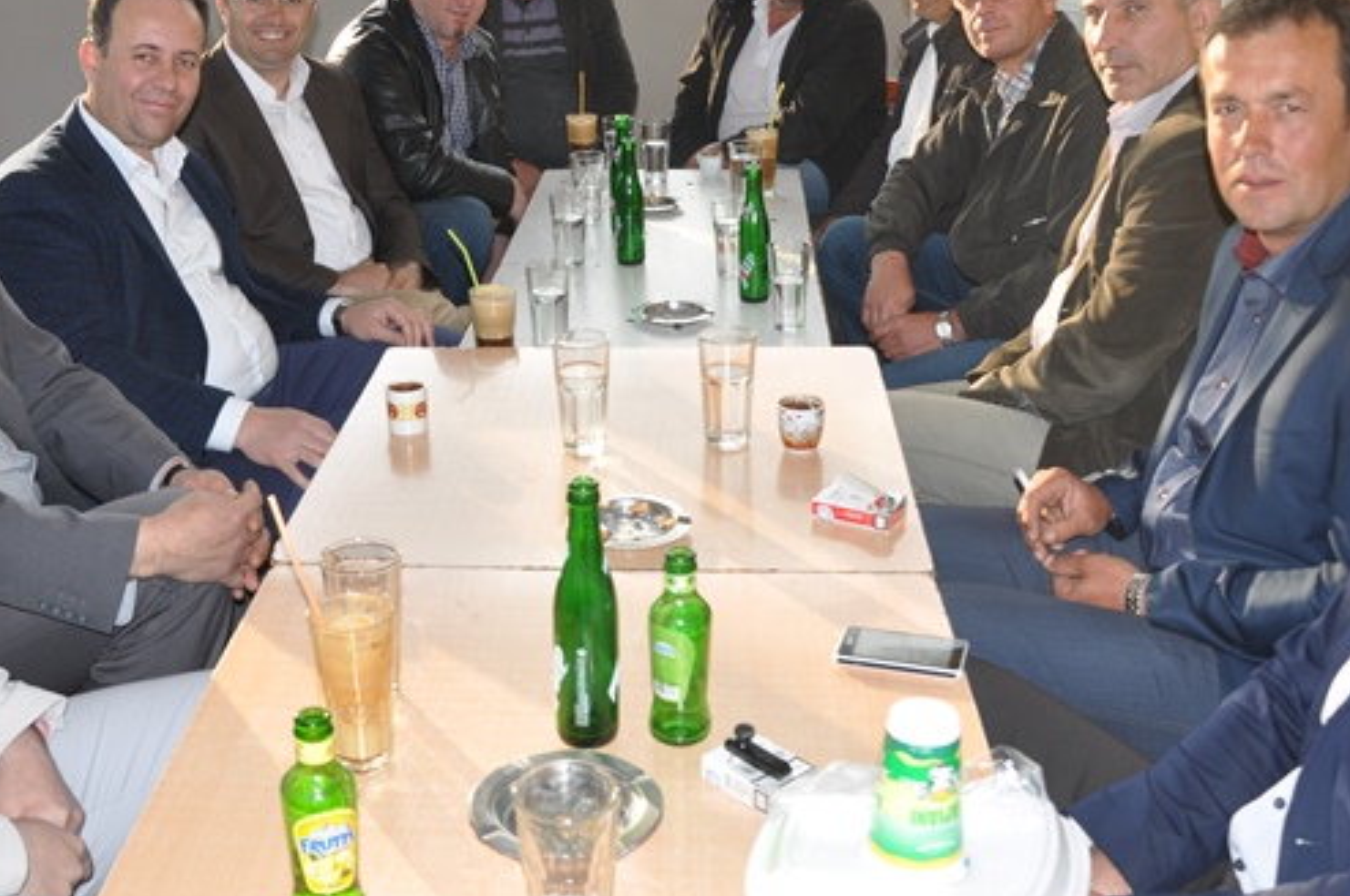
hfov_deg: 46.3
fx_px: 1573
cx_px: 566
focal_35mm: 42
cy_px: 309
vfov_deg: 31.6
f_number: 6.3
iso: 200
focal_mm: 18
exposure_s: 1/200
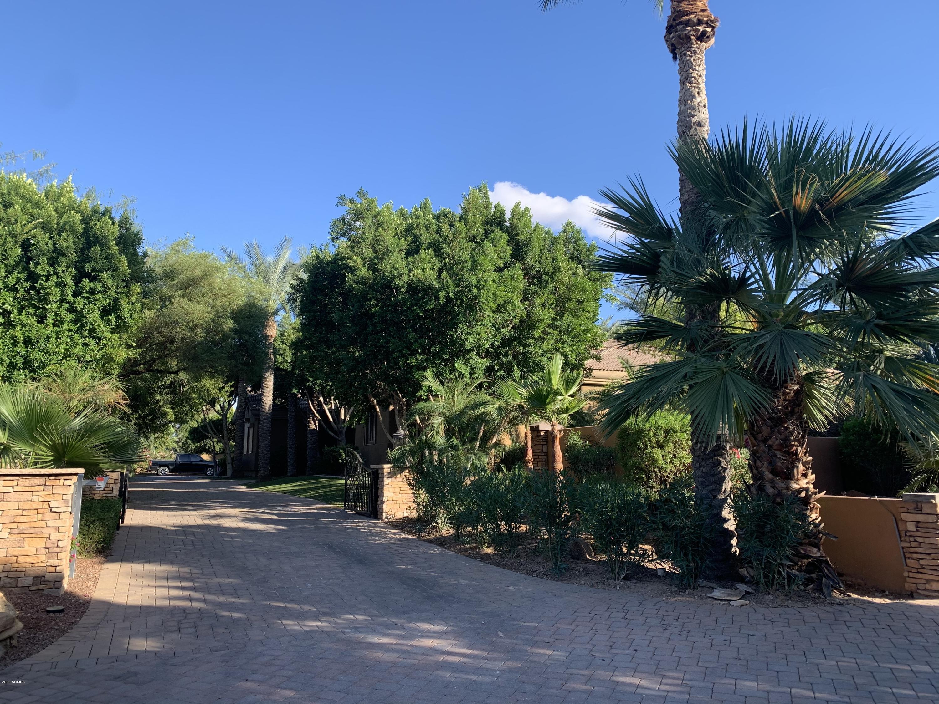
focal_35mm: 26
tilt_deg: +11.5
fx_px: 705
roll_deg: +1.0
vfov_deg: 53.1
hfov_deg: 67.3
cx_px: 470
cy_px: 352
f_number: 1.8
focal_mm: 4.25
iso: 25
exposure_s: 1/732
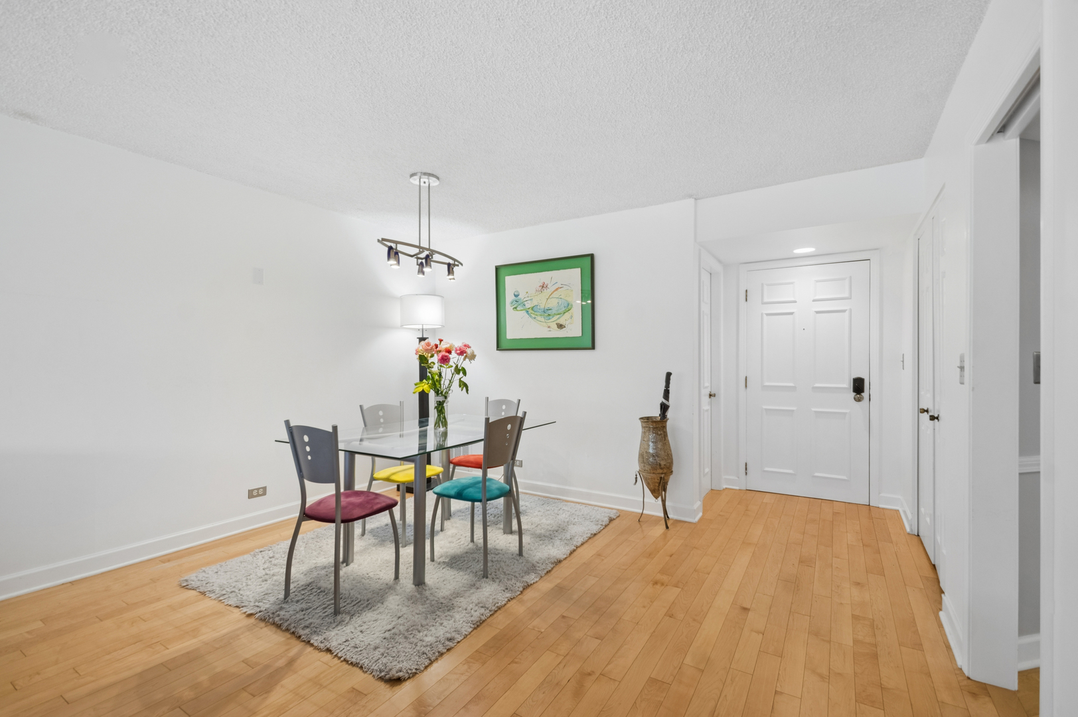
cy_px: 358
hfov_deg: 100.4
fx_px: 449
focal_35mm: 15
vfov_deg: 77.2
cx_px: 539
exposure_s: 1/25
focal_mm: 10
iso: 400
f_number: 8
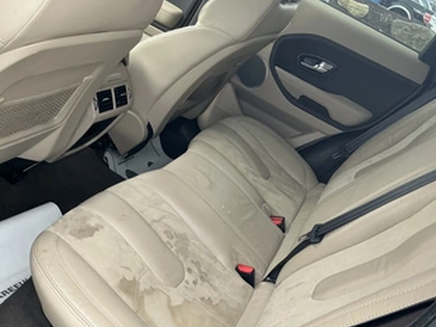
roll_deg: -29.4
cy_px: 196
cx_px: 238
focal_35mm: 36
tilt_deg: -30.6
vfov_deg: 39.5
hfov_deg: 51.3
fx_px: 453
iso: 64
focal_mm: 3
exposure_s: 1/122
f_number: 1.8
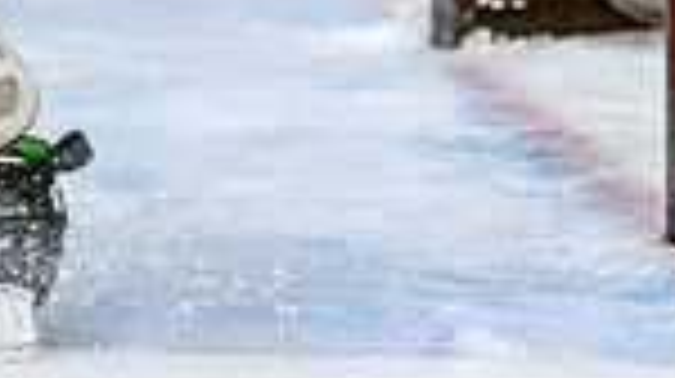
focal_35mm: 599
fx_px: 10710
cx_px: -230
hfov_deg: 3.6
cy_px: -480
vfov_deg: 2.0
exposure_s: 1/640
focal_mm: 140
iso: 3200
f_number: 2.8
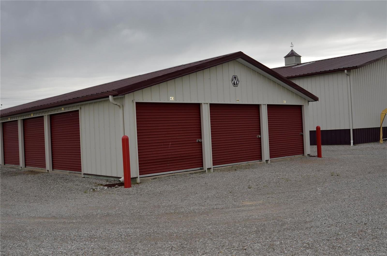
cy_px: 128
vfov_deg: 36.7
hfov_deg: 53.2
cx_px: 194
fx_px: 386
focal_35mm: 36
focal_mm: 24
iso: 400
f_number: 8
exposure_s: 1/250
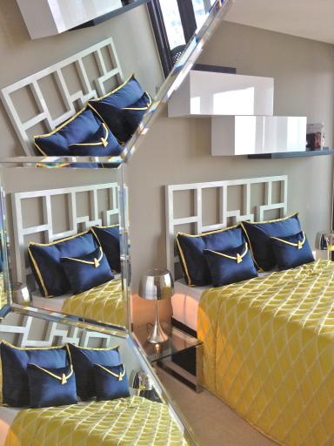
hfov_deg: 40.7
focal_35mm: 35
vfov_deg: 52.6
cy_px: 223
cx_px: 167
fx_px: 450
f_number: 2.4
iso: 80
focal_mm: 4.28
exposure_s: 1/120
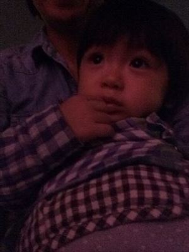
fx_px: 240
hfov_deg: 42.9
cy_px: 126
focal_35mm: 33
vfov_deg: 55.4
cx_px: 94
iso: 1600
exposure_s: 1/15
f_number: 2.4
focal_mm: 2.15
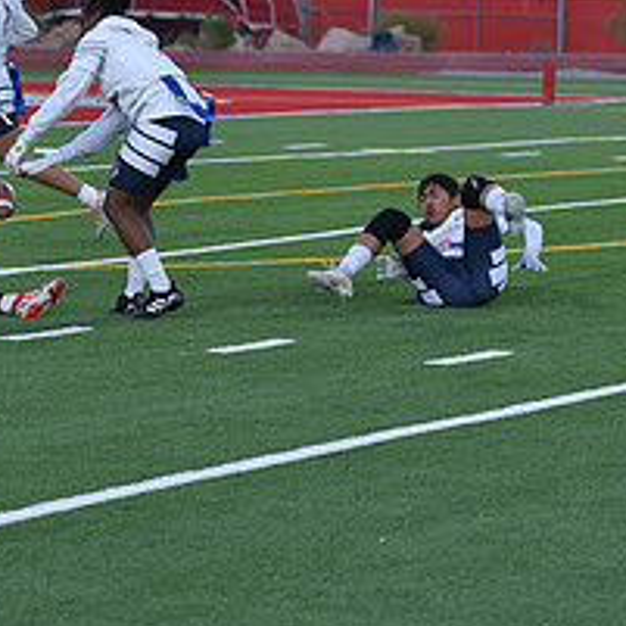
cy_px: 151
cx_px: -90
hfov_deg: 7.7
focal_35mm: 226
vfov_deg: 7.7
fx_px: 4624
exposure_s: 1/800
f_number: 2.8
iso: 560
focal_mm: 92
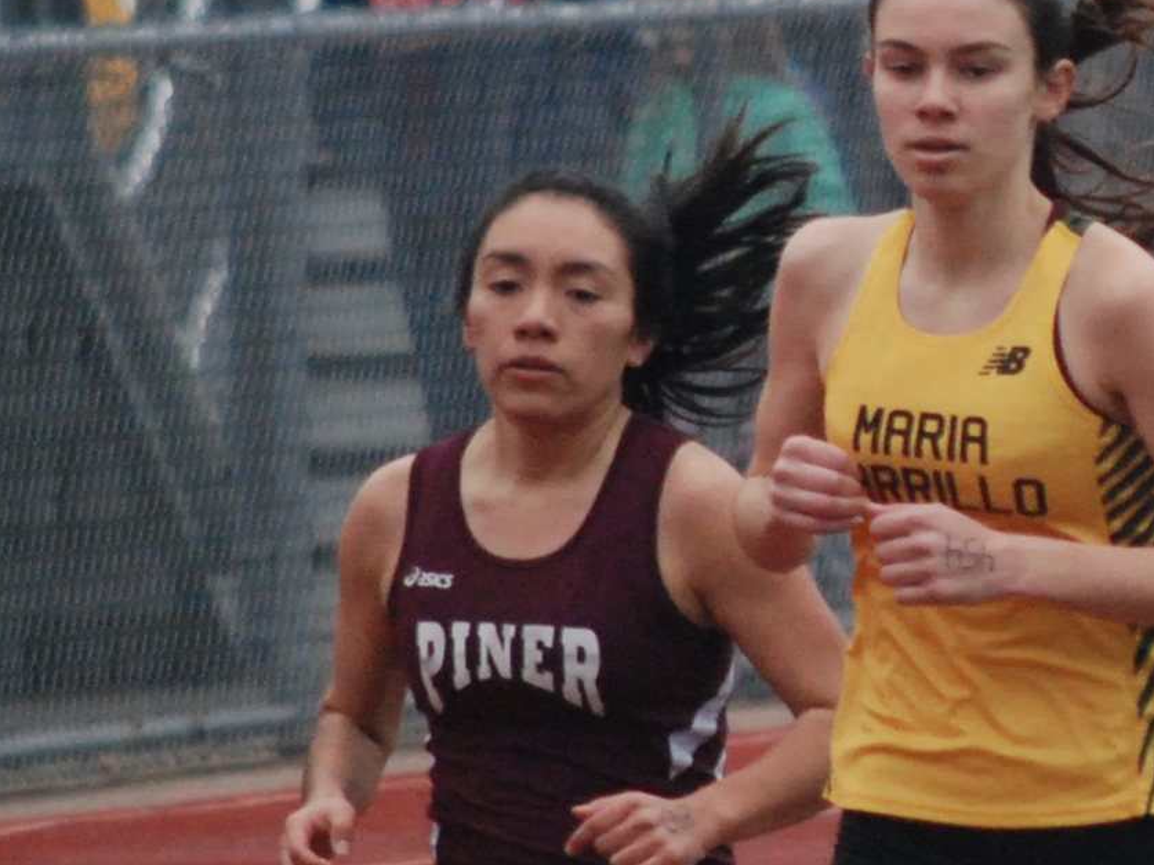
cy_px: 204
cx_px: 1335
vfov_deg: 1.1
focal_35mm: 1338
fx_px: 44605
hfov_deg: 1.5
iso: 1000
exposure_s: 1/1000
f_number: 5.6
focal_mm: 200
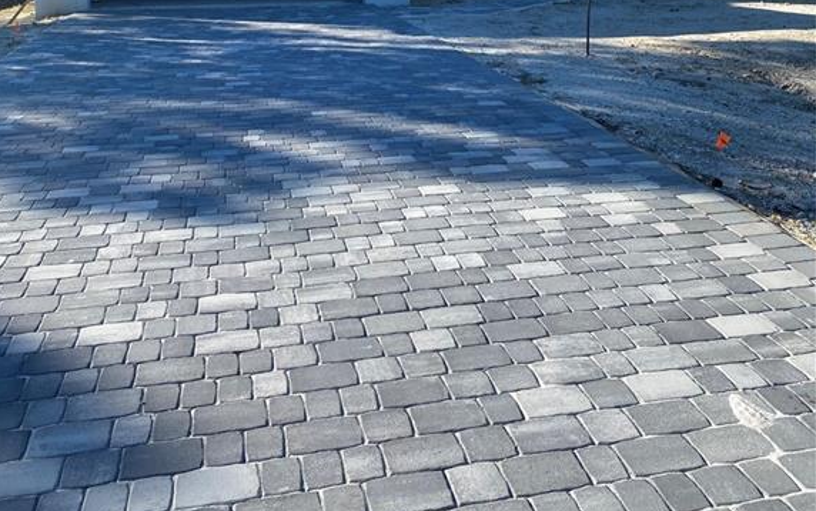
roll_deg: +0.7
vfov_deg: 32.1
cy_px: 14
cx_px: 407
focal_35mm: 37
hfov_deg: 52.7
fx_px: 823
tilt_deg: -2.7
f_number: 1.8
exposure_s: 1/2358
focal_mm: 4.25
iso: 32
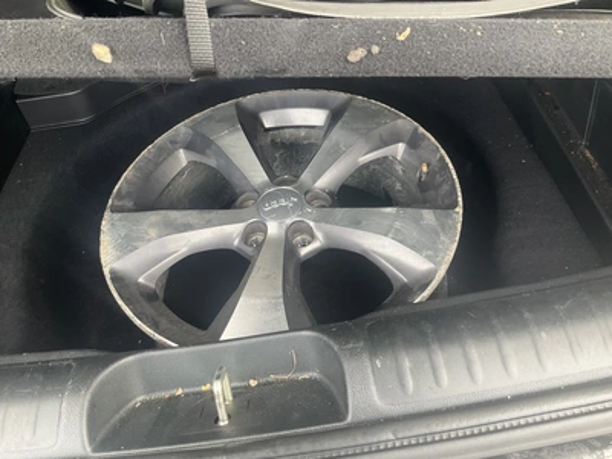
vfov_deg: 48.2
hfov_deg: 61.7
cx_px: 306
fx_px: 513
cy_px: 230
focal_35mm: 29
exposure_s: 1/110
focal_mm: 3
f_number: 1.8
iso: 64
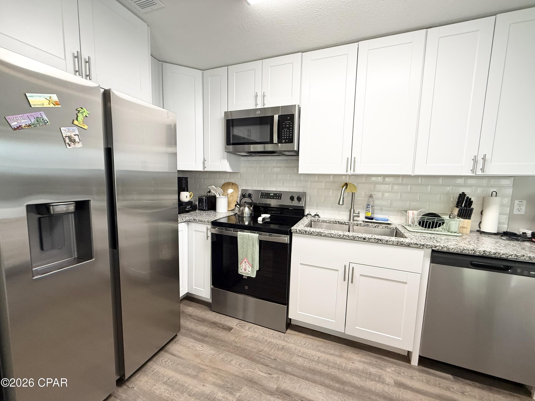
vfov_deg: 85.7
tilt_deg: -6.7
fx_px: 216
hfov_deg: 102.1
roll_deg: -1.2
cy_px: 200
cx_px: 268
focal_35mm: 14
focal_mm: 2.22
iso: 200
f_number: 2.2
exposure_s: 1/120
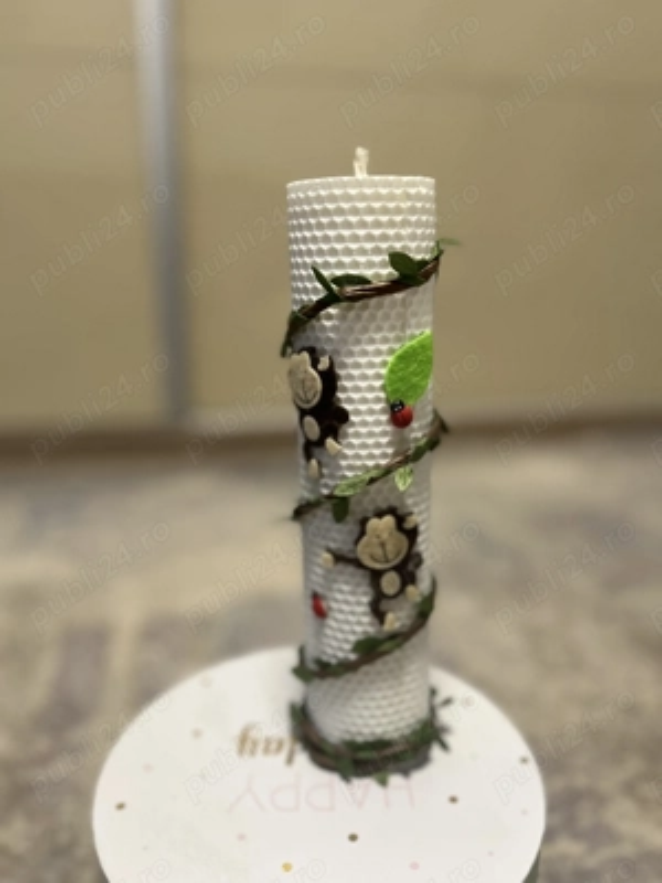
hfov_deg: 53.1
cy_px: 442
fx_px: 663
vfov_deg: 67.3
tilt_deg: -15.8
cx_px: 331
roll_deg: -0.1
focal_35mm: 26
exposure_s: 1/63
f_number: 1.5
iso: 125
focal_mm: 5.7
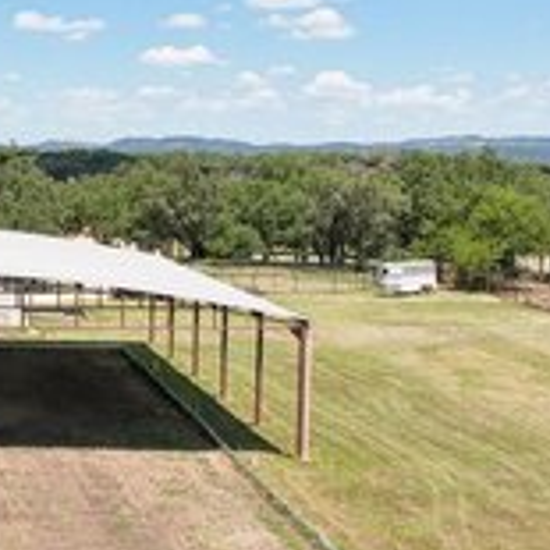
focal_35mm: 77
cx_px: -110
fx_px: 1384
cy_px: 261
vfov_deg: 22.5
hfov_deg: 20.9
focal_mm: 8.4
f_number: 2.8
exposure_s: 1/80
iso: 100
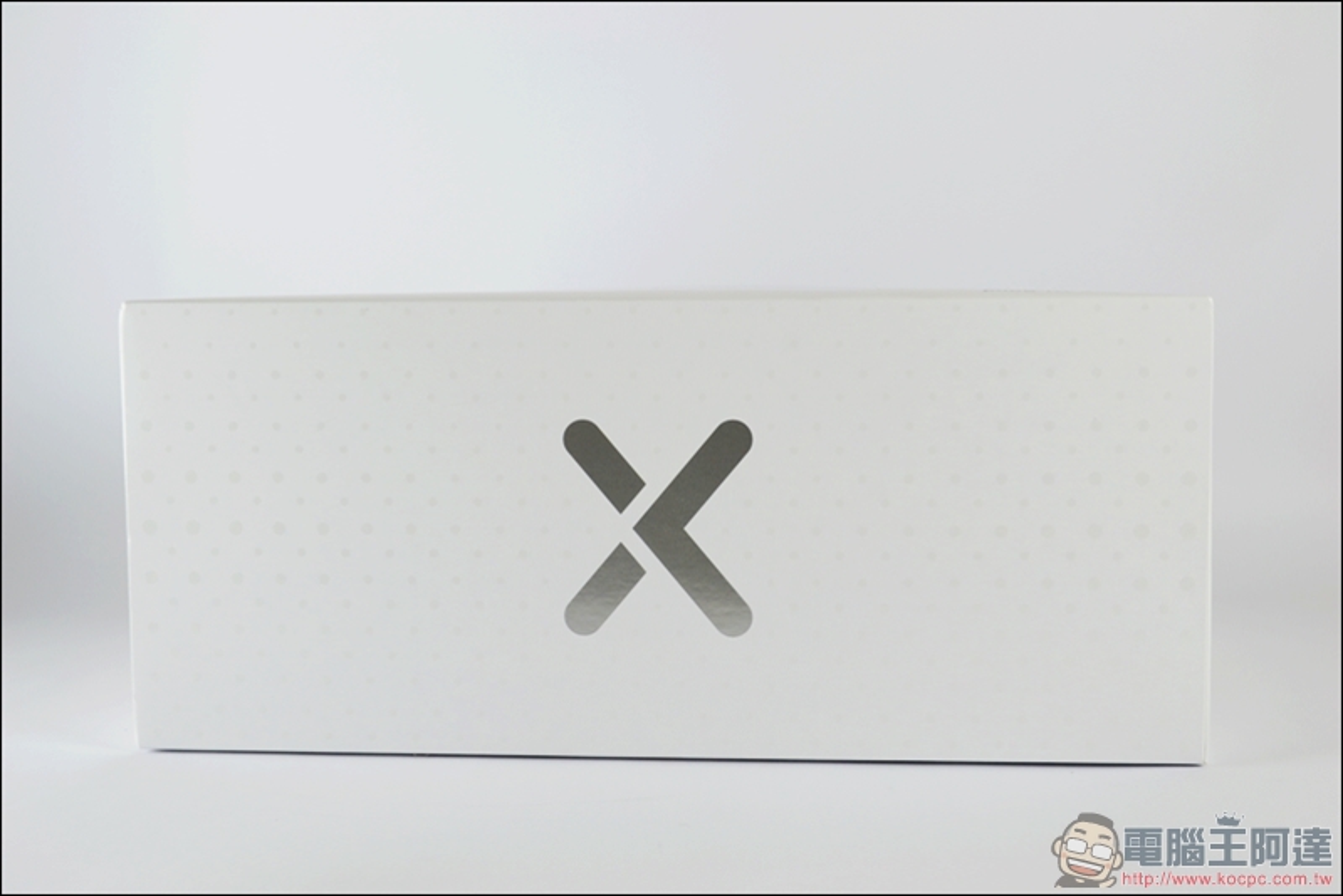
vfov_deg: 28.1
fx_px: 1791
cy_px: 448
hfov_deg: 41.1
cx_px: 672
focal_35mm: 48
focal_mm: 32
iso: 400
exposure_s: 1/10
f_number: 9
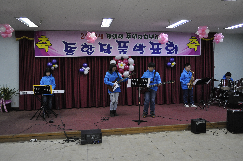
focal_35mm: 30
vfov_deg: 43.5
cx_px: 122
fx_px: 202
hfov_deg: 62.0
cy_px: 80
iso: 1600
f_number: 2.8
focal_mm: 20
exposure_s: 1/320
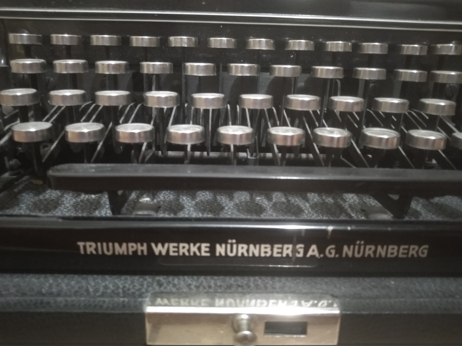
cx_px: 231
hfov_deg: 67.3
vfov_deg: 53.1
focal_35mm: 26
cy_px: 173
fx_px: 347
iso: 2500
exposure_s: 1/13
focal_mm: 3.83
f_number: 2.2
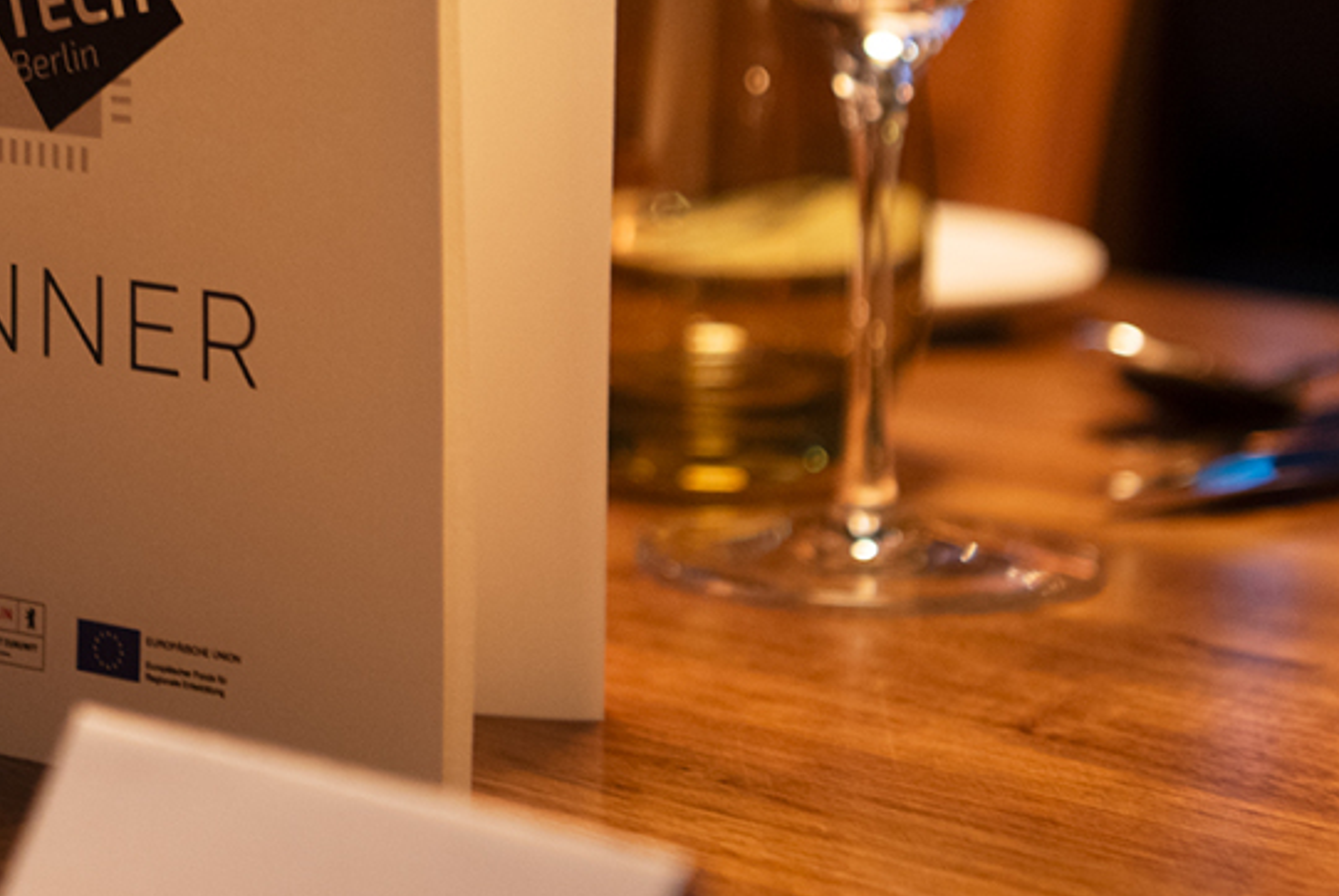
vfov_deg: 10.2
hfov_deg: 15.1
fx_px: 4952
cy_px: -64
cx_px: -45
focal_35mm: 133
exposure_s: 1/25
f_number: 2.8
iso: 640
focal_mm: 48
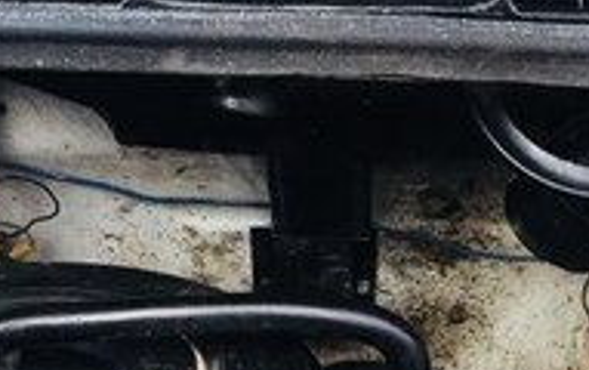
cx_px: 389
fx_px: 1704
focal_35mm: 106
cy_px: 637
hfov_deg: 19.6
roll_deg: -2.8
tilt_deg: -33.0
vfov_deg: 11.6
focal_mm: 4.15
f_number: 2.2
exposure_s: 1/430
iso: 32
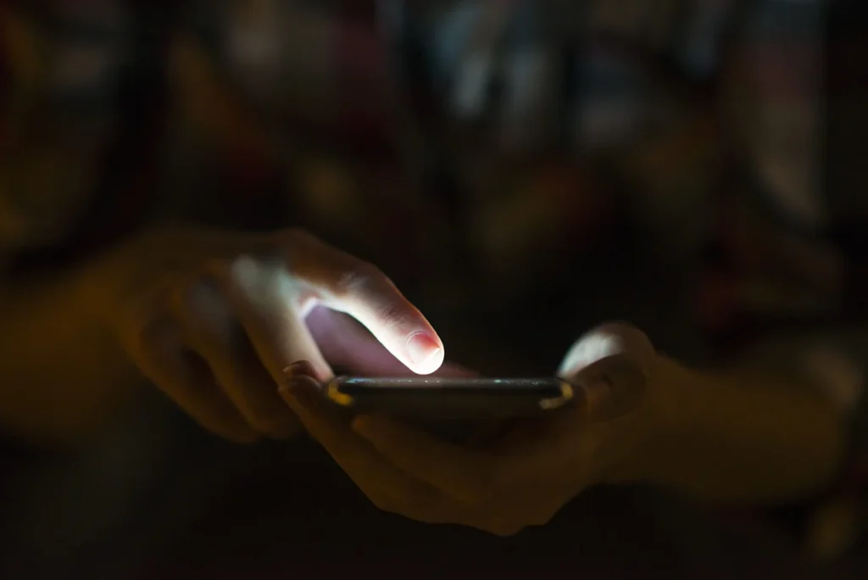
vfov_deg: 16.1
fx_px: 2051
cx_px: 434
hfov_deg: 23.9
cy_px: 290
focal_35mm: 85
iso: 640
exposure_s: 1/60
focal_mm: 85
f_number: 2.2
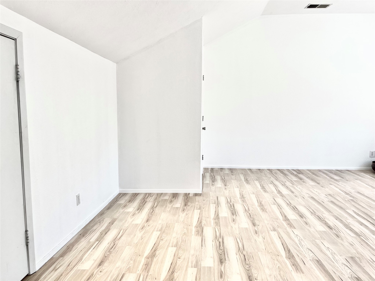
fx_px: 271
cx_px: 188
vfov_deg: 54.9
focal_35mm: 25
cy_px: 140
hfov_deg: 69.4
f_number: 1.6
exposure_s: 1/388
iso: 32
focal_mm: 5.1
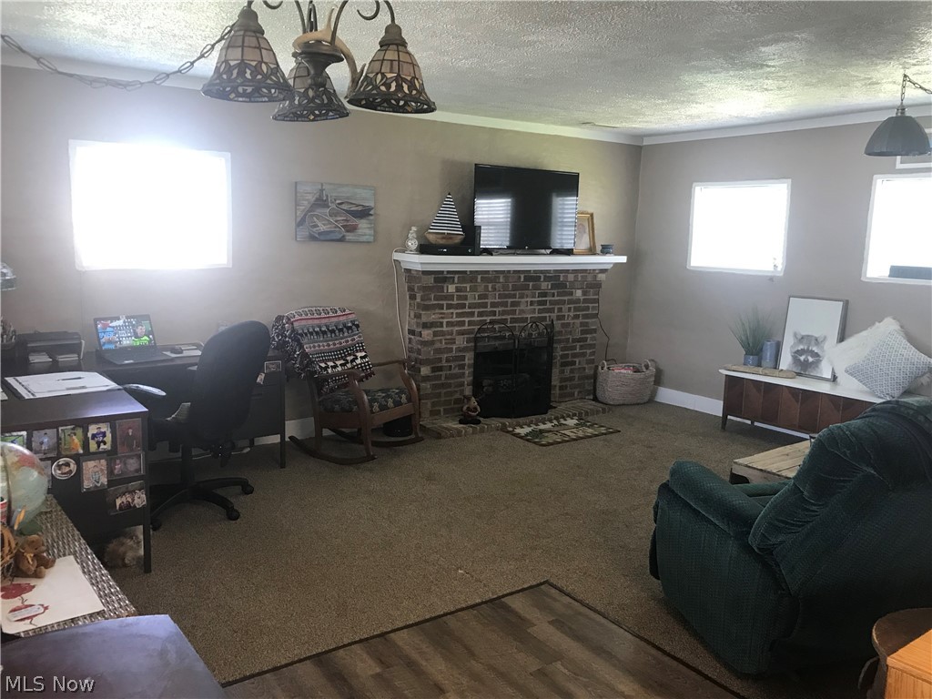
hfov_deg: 63.4
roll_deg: -1.5
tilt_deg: -6.8
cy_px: 350
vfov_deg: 49.7
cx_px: 466
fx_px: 754
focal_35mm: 28
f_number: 1.8
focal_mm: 3.99
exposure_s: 1/15
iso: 40
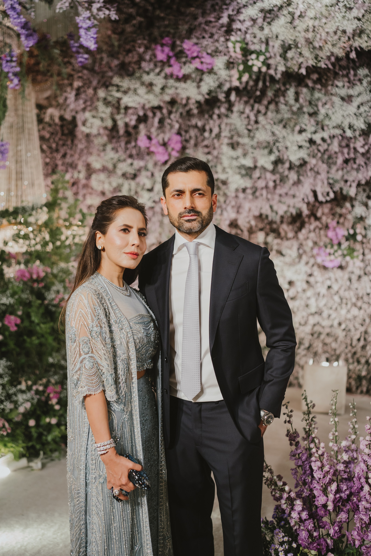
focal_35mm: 35
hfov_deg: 37.9
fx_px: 541
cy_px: 278
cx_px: 186
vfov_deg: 54.4
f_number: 1.8
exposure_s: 1/160
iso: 1000
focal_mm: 35
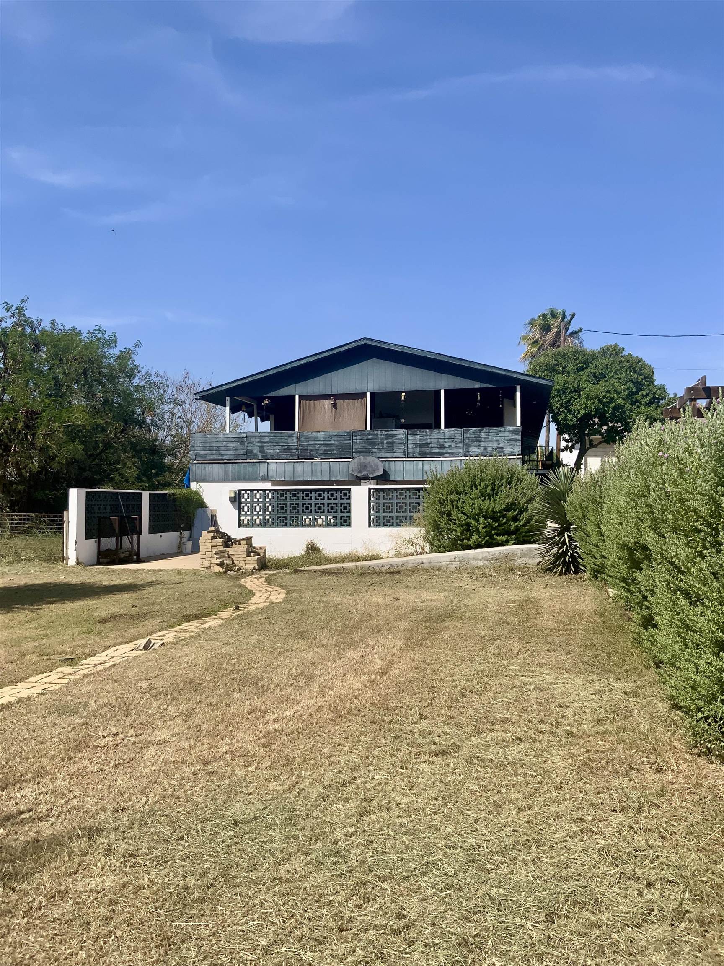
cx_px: 362
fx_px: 809
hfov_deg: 48.2
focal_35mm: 29
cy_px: 483
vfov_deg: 61.7
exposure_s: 1/2427
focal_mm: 3
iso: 20
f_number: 1.8
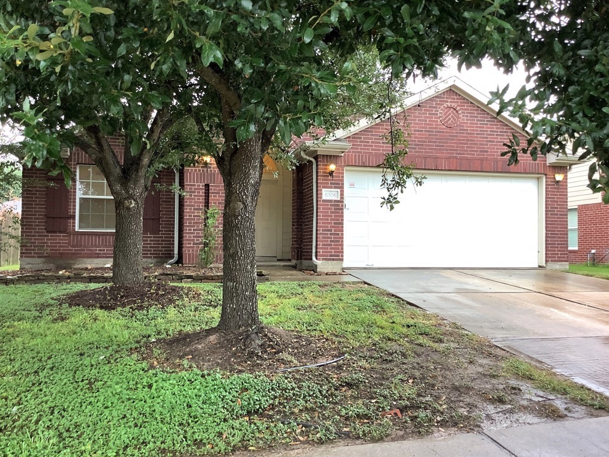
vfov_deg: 44.2
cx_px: 303
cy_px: 223
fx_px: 563
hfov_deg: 56.8
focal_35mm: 32
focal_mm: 3.3
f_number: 2.4
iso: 50
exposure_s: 1/50
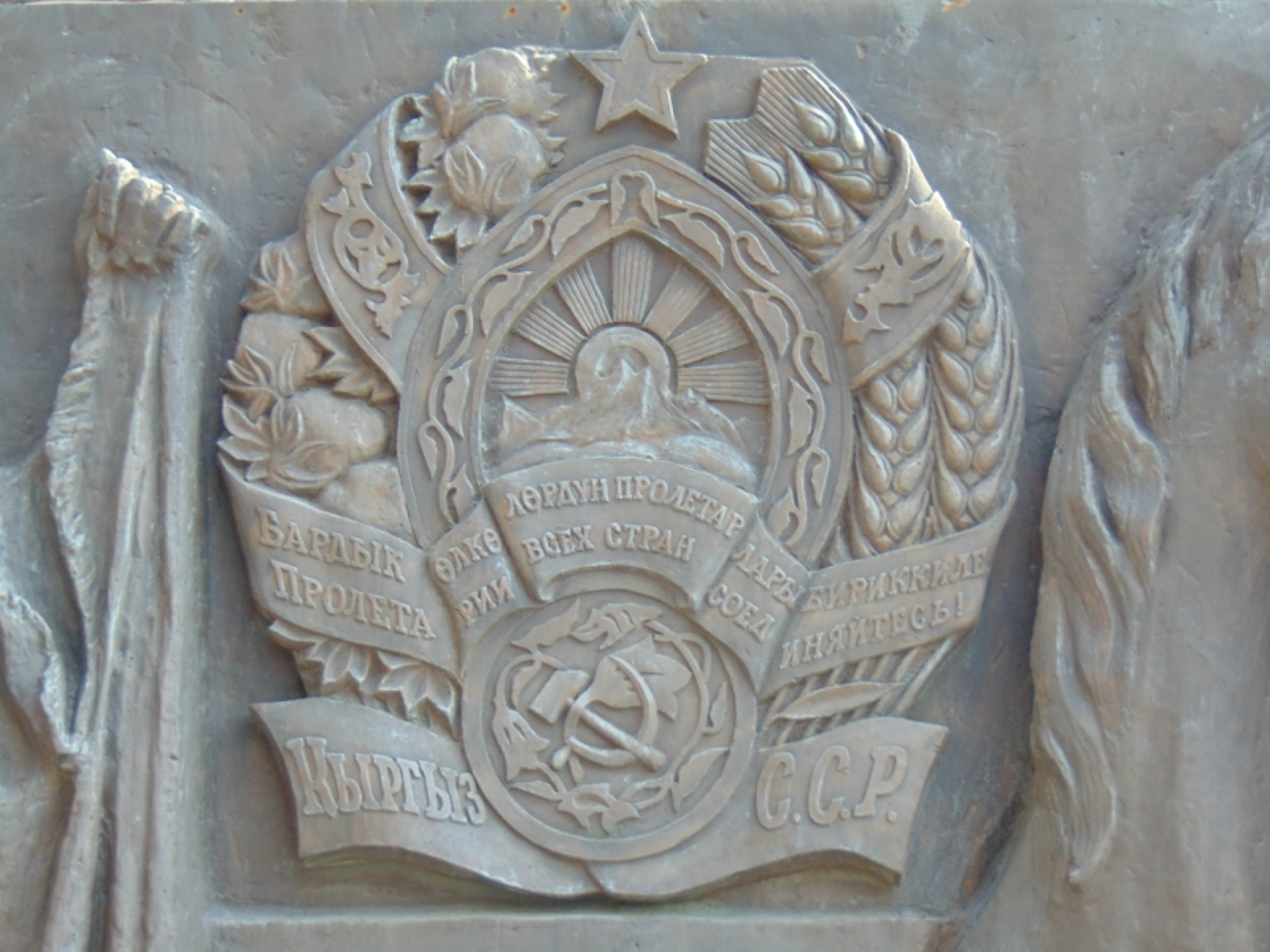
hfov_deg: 14.8
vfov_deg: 11.1
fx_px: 4880
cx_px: 635
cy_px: 476
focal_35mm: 133
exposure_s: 1/100
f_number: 4
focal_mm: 23.9
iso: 80
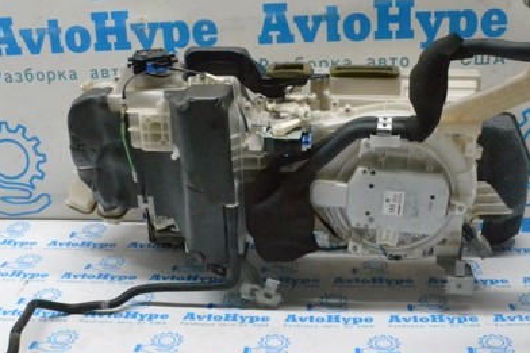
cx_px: 277
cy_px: 179
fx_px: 721
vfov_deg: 27.5
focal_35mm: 49
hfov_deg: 40.3
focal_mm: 20
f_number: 13
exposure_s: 1/160
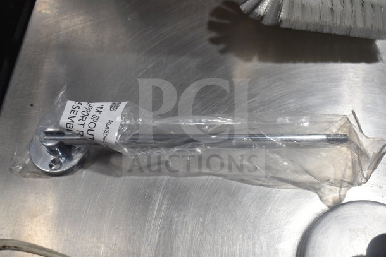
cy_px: 128
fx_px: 418
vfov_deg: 34.2
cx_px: 193
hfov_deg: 49.5
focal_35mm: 39
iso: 450
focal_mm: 26
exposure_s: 1/160
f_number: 4
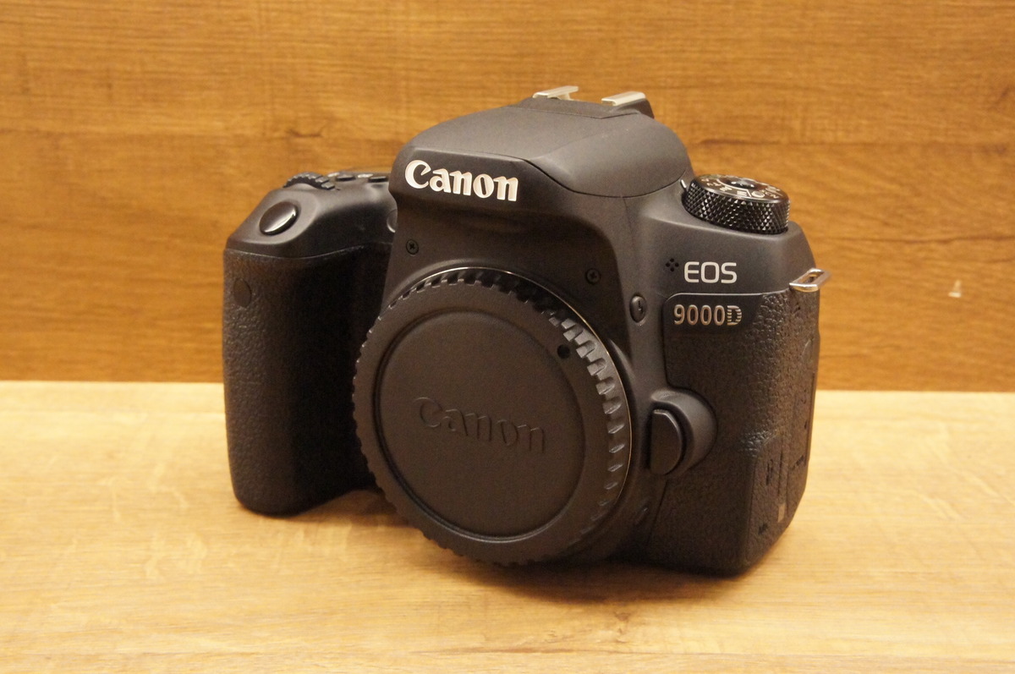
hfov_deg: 43.7
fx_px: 1267
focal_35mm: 45
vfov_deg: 29.8
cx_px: 508
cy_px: 337
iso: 6400
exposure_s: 1/100
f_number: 11
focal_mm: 30
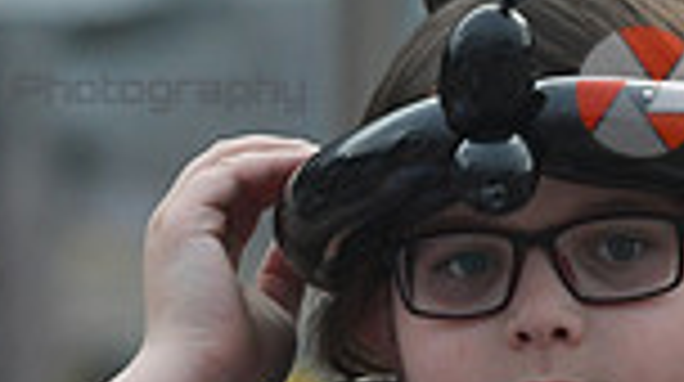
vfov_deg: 1.1
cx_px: 482
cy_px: 807
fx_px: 20683
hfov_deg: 1.9
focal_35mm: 1142
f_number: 5
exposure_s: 1/320
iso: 1250
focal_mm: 190
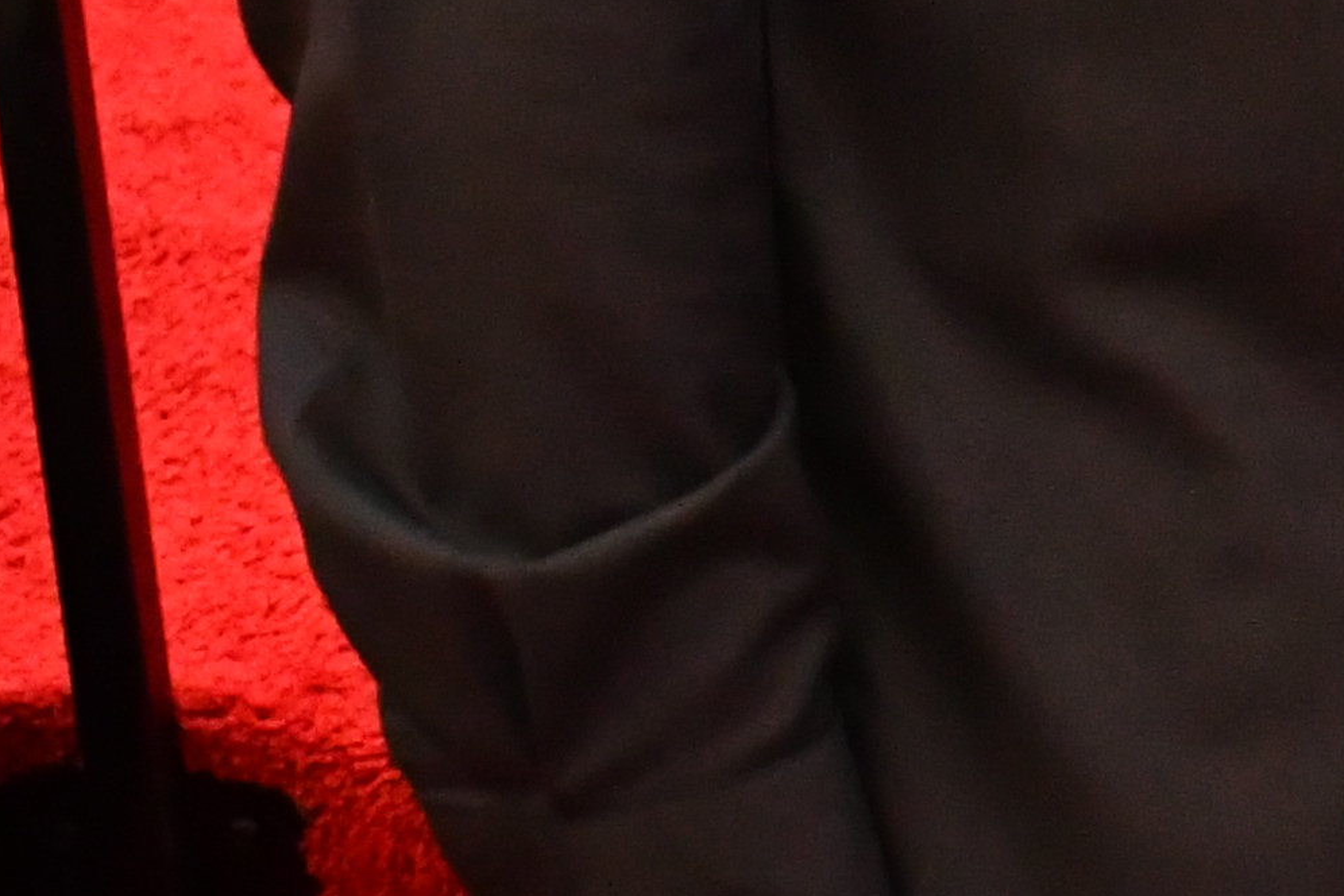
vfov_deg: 7.0
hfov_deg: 10.2
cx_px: 2499
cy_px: -708
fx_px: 7093
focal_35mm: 190
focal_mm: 23
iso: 4000
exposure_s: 1/60
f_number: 4
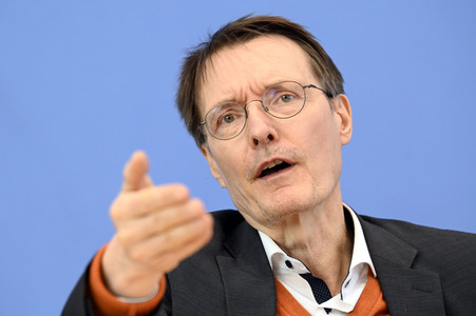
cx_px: 238
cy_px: 158
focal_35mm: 175
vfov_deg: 7.8
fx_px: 2312
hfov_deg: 11.8
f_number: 4.5
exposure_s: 1/800
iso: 2500
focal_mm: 175
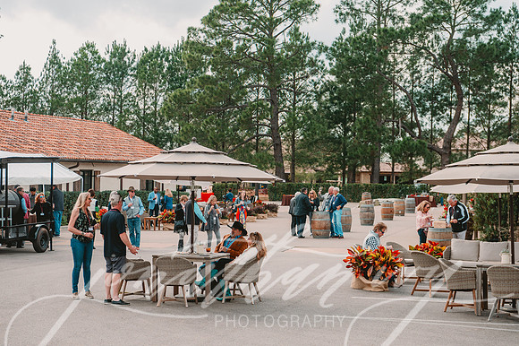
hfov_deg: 28.9
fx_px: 1009
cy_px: 173
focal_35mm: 70
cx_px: 260
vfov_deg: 19.4
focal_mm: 70
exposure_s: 1/200
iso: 100
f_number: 5.6
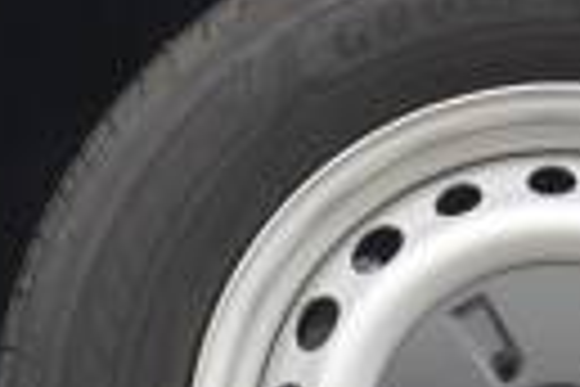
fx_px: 4801
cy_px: 261
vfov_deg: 4.6
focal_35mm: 298
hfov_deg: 6.9
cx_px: 292
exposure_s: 1/80
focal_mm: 40
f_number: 5.6
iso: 400
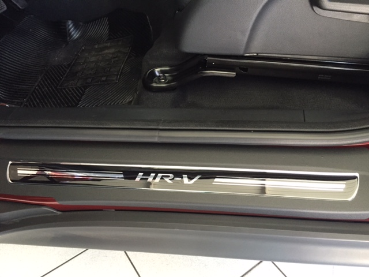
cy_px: 138
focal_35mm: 29
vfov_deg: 48.2
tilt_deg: -45.5
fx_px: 309
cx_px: 184
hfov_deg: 61.7
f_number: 2.2
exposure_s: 1/30
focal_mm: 4.15
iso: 200
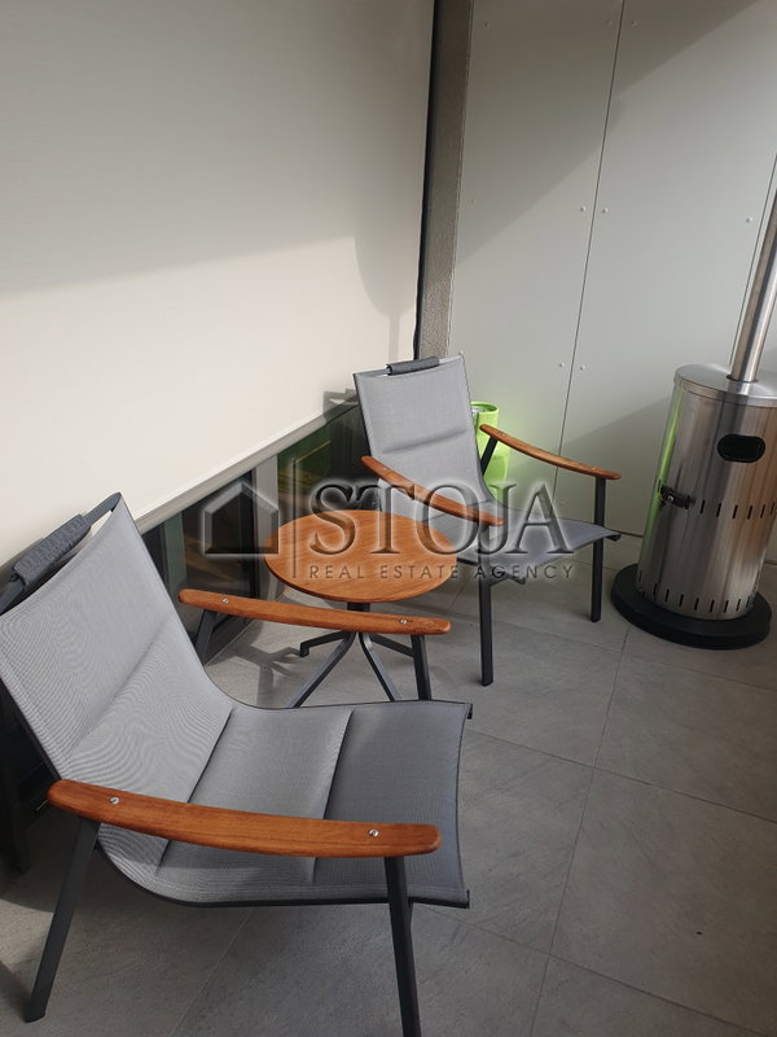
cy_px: 518
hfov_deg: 53.1
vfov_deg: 67.3
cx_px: 388
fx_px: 778
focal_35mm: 26
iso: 50
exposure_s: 1/788
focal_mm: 4.32
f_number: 2.4
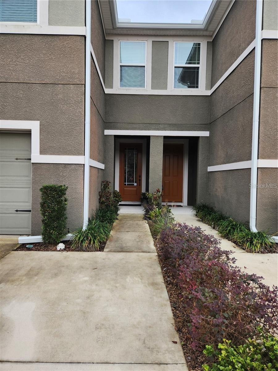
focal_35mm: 23
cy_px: 186
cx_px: 139
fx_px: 246
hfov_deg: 58.9
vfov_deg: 73.9
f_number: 1.8
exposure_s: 1/180
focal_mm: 5.4
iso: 25
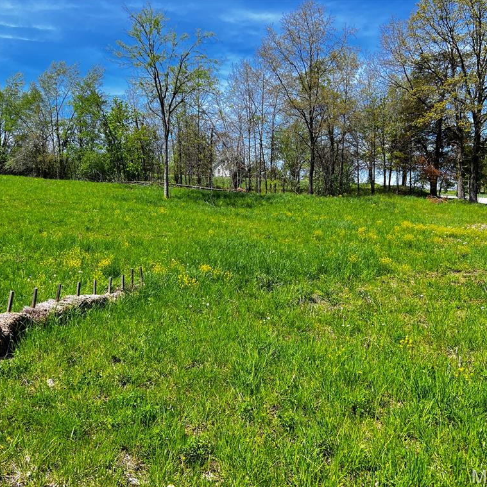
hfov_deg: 52.3
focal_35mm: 31
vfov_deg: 52.5
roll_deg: -0.2
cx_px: 208
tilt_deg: -2.8
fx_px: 493
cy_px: 244
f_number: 1.5
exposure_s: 1/1280
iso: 50
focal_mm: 5.7
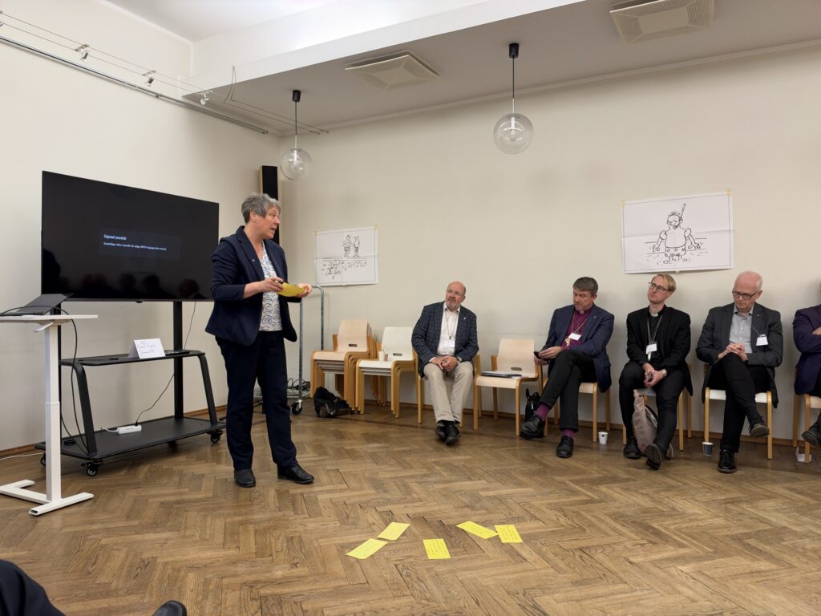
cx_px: 410
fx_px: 569
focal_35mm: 24
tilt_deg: +0.0
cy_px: 308
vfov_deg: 56.8
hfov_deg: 71.6
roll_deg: +0.7
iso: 160
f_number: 1.51
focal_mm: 6.93
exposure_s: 1/100
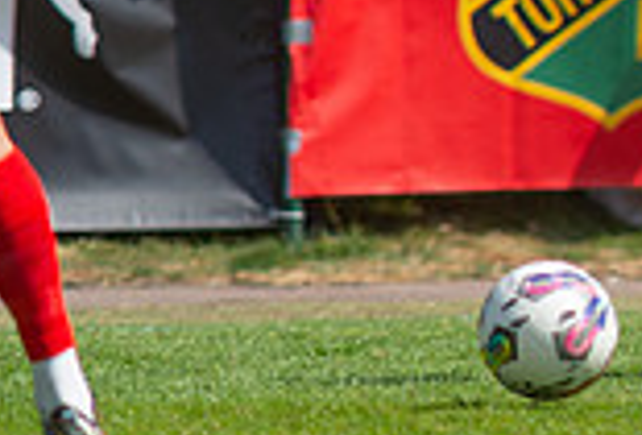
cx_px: 1439
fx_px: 35501
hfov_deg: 1.0
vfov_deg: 0.7
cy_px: -62
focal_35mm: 1981
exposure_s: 1/1250
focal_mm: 420
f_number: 4
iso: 160
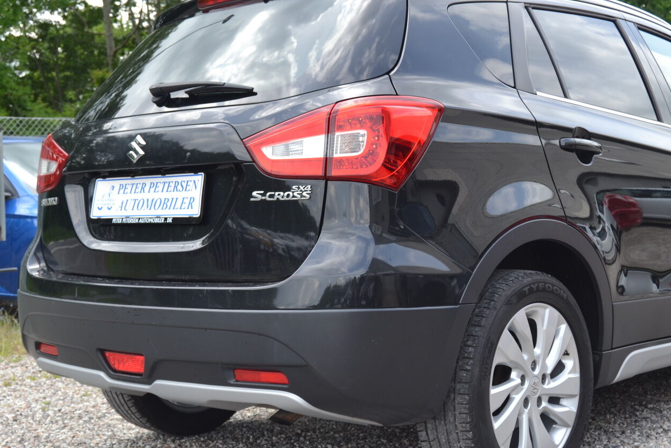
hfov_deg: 36.0
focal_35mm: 55
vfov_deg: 24.6
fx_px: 1025
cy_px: 230
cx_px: 420
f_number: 5.6
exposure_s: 1/125
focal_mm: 24
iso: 100
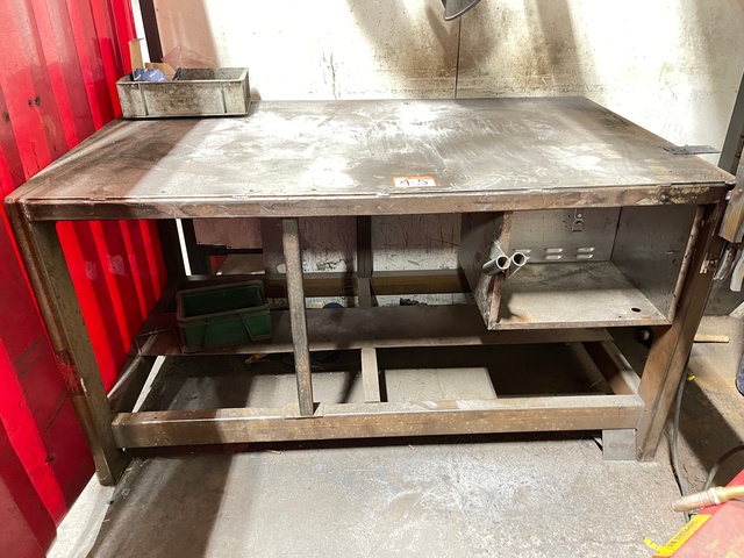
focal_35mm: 26
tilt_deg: -29.6
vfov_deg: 53.1
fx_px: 559
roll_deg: +1.0
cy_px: 279
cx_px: 372
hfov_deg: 67.3
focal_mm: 5.1
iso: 1000
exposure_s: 1/28
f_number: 1.6
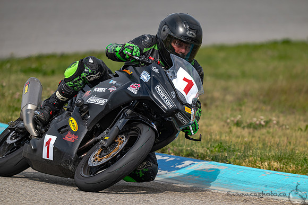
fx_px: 5134
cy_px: 102
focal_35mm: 600
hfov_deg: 3.4
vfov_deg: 2.3
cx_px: 154
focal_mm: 600
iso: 220
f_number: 6.3
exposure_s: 1/1250
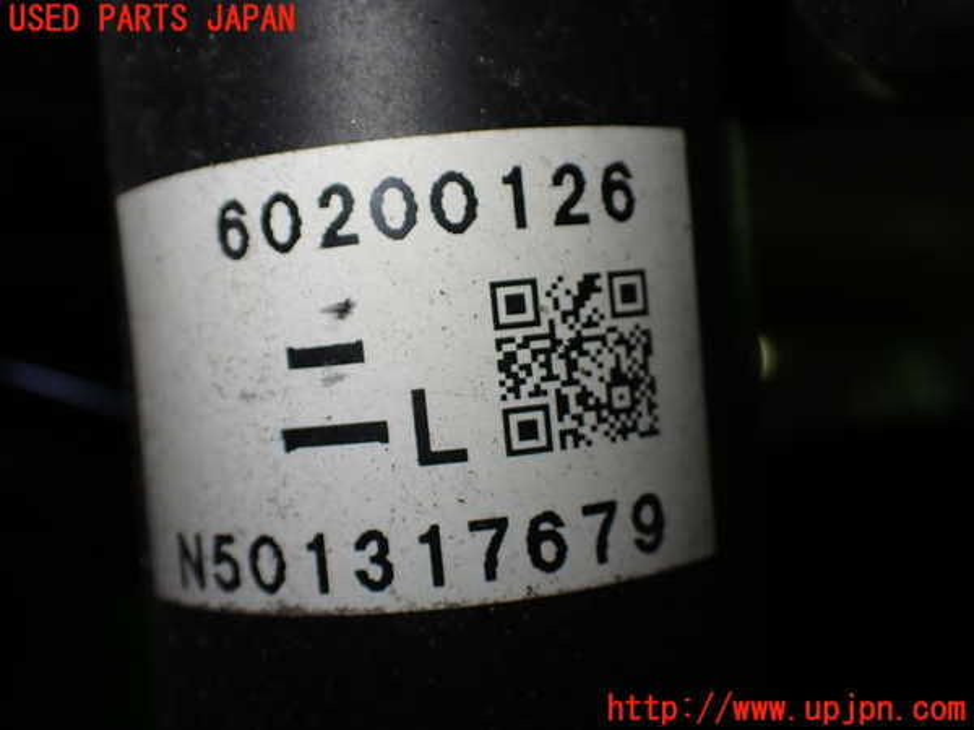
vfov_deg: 37.7
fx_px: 1069
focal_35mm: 38
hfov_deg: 49.0
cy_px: 365
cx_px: 487
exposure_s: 1/160
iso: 125
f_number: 2.7
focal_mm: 6.83
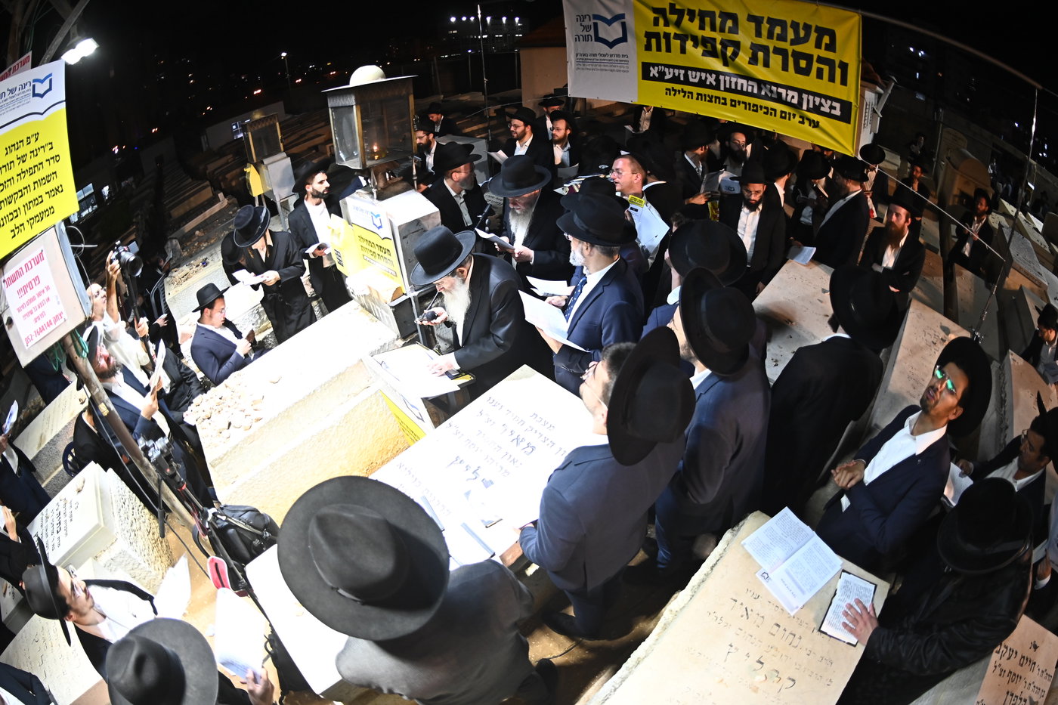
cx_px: 529
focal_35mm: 16
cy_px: 352
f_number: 3.2
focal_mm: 16
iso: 2000
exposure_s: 1/200
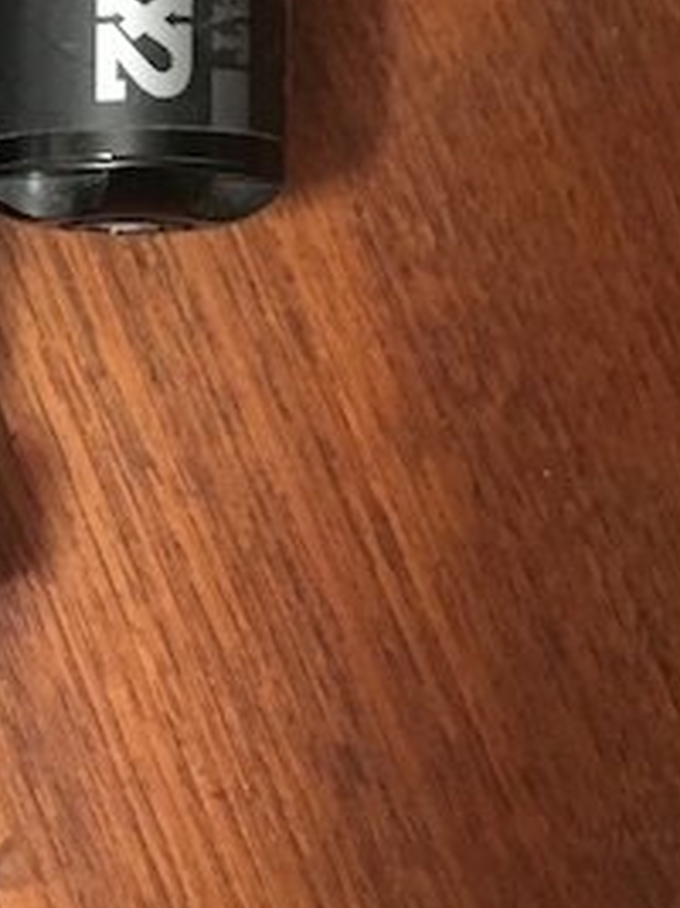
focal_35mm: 87
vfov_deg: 22.5
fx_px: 2281
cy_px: 435
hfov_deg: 16.3
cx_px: -122
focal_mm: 4.15
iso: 320
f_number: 2.2
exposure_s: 1/15
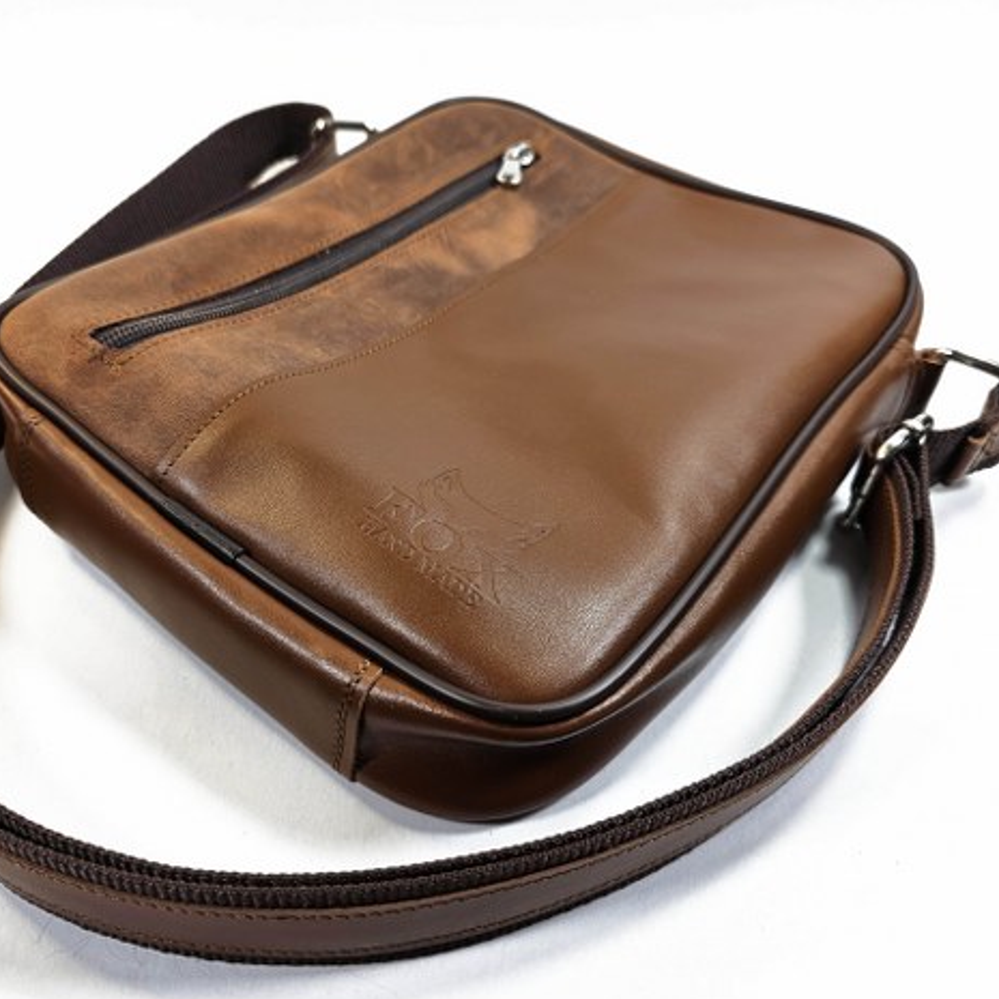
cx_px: 432
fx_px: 914
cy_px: 513
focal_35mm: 28
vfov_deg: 57.3
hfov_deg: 57.1
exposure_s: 1/100
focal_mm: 6.3
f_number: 1.7
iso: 12
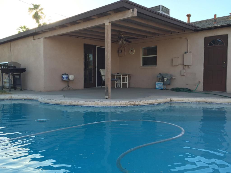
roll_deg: -0.8
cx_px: 116
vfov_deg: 48.2
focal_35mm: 29
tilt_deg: -3.5
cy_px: 86
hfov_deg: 61.7
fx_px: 194
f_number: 2.2
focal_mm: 4.15
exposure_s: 1/363
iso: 32
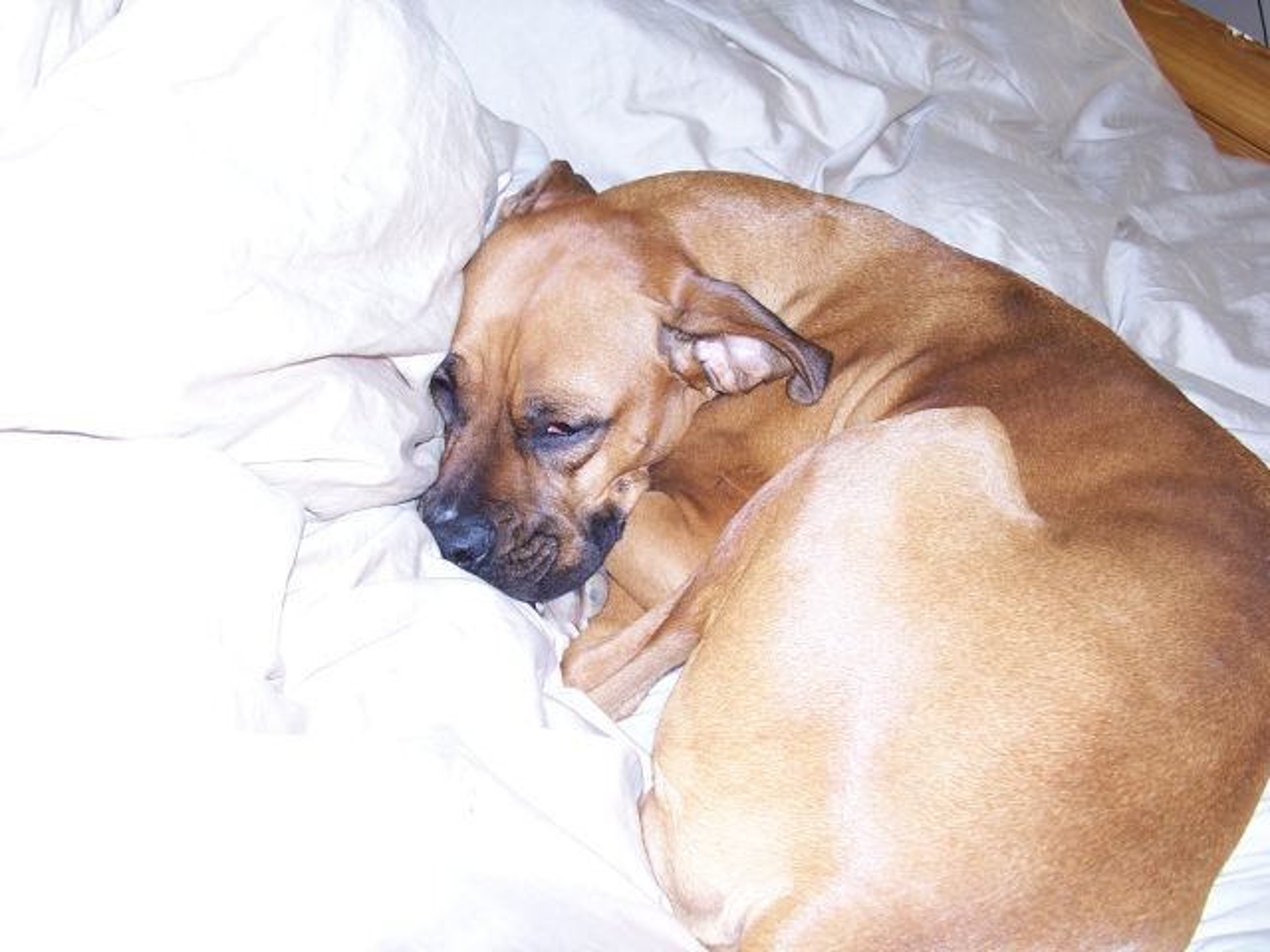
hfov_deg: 52.6
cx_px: 635
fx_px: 1284
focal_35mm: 35
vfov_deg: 40.7
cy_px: 476
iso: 80
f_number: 2.8
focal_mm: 6
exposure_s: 1/60
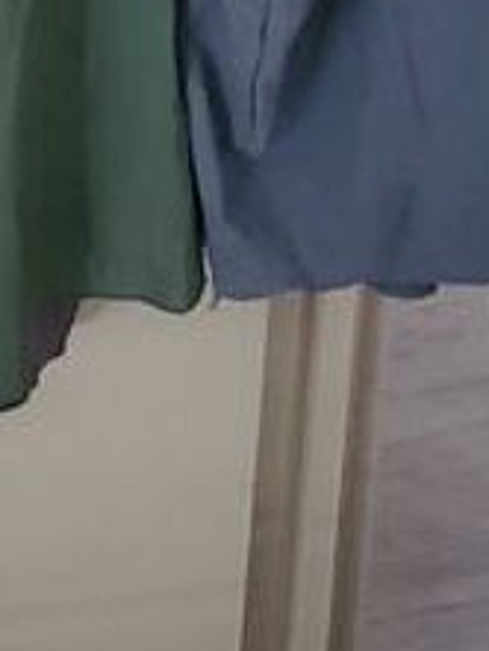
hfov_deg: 8.8
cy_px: -1088
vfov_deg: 10.3
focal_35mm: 157
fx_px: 2954
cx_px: -554
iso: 640
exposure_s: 1/24
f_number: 1.8
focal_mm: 4.25
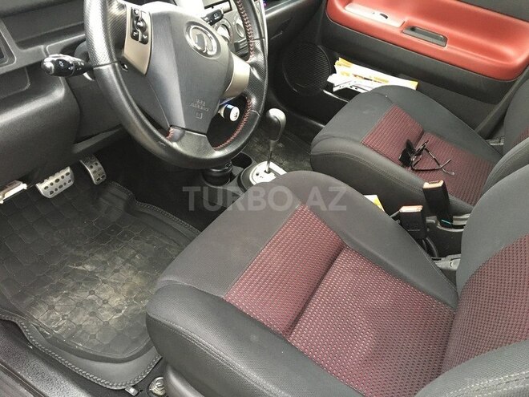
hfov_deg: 61.7
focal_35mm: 29
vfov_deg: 48.2
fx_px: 443
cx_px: 264
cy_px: 198
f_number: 2.2
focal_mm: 4.15
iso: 200
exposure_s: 1/25
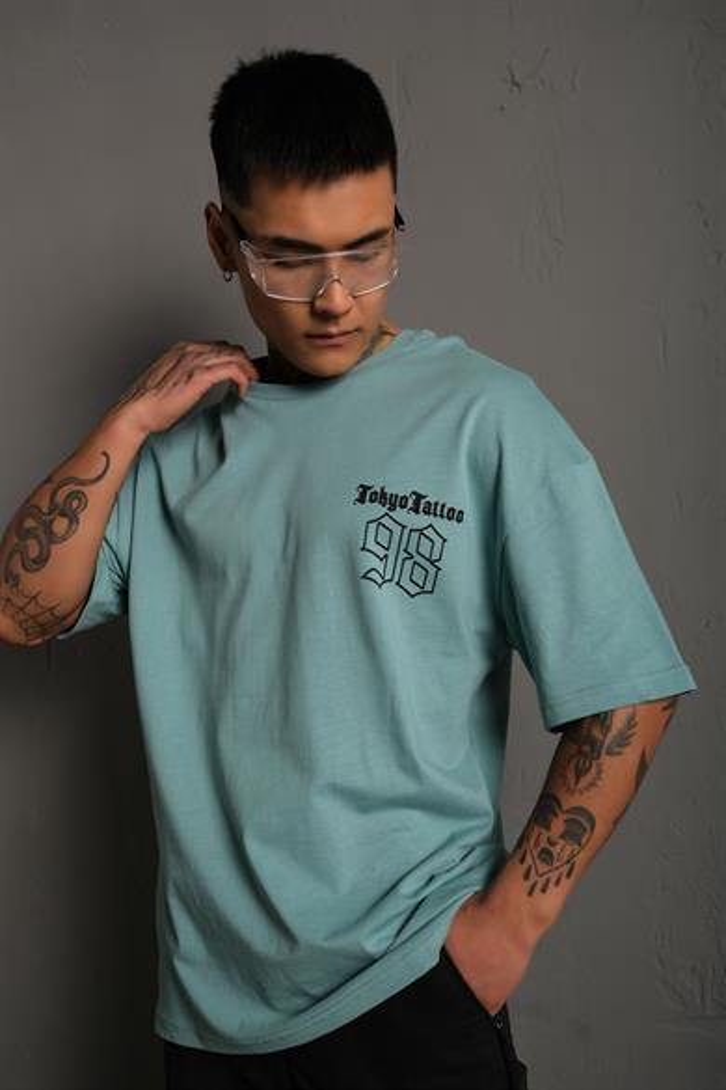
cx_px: 363
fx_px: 998
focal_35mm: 33
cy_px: 545
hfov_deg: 40.0
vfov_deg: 57.2
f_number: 5
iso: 160
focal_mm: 22.3
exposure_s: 1/160
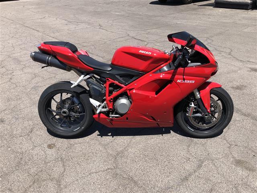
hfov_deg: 63.4
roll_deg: +1.1
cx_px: 128
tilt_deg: -28.4
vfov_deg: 49.7
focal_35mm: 28
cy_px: 96
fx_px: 208
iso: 20
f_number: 1.8
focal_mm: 3.99
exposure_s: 1/1473
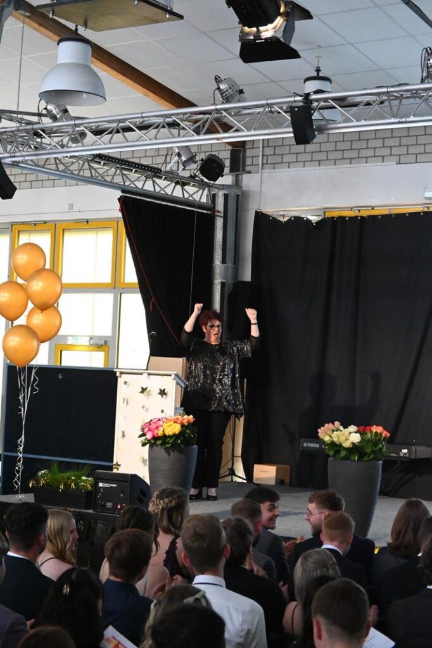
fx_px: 1351
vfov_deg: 27.0
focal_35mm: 75
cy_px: 324
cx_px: 216
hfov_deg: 18.2
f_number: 6.3
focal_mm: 50
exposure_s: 1/80
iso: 9000
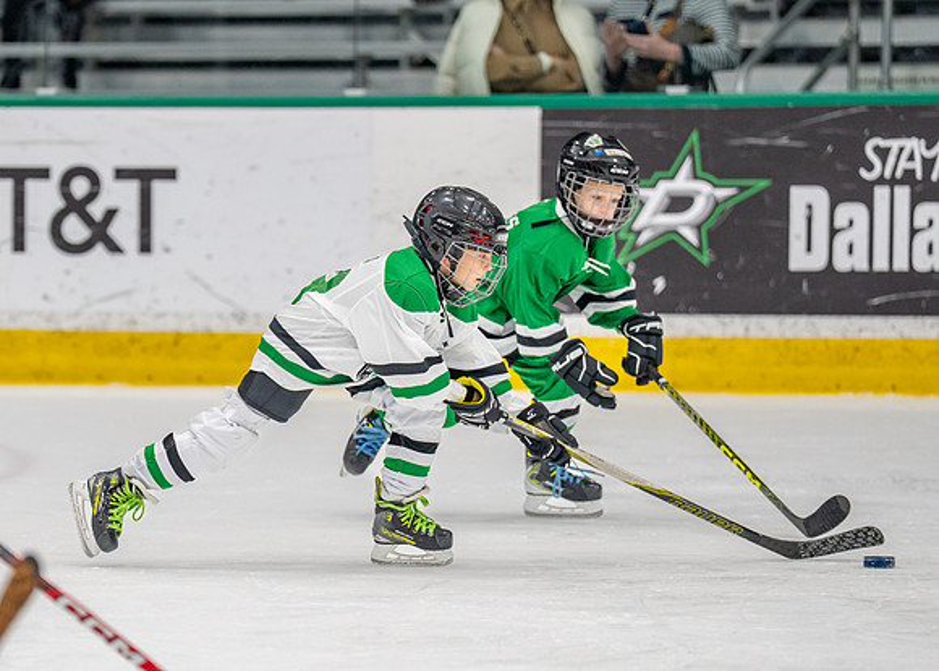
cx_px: 161
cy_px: 402
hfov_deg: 7.4
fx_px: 7277
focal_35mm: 273
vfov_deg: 5.3
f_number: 2.8
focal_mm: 165
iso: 1000
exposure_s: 1/1250
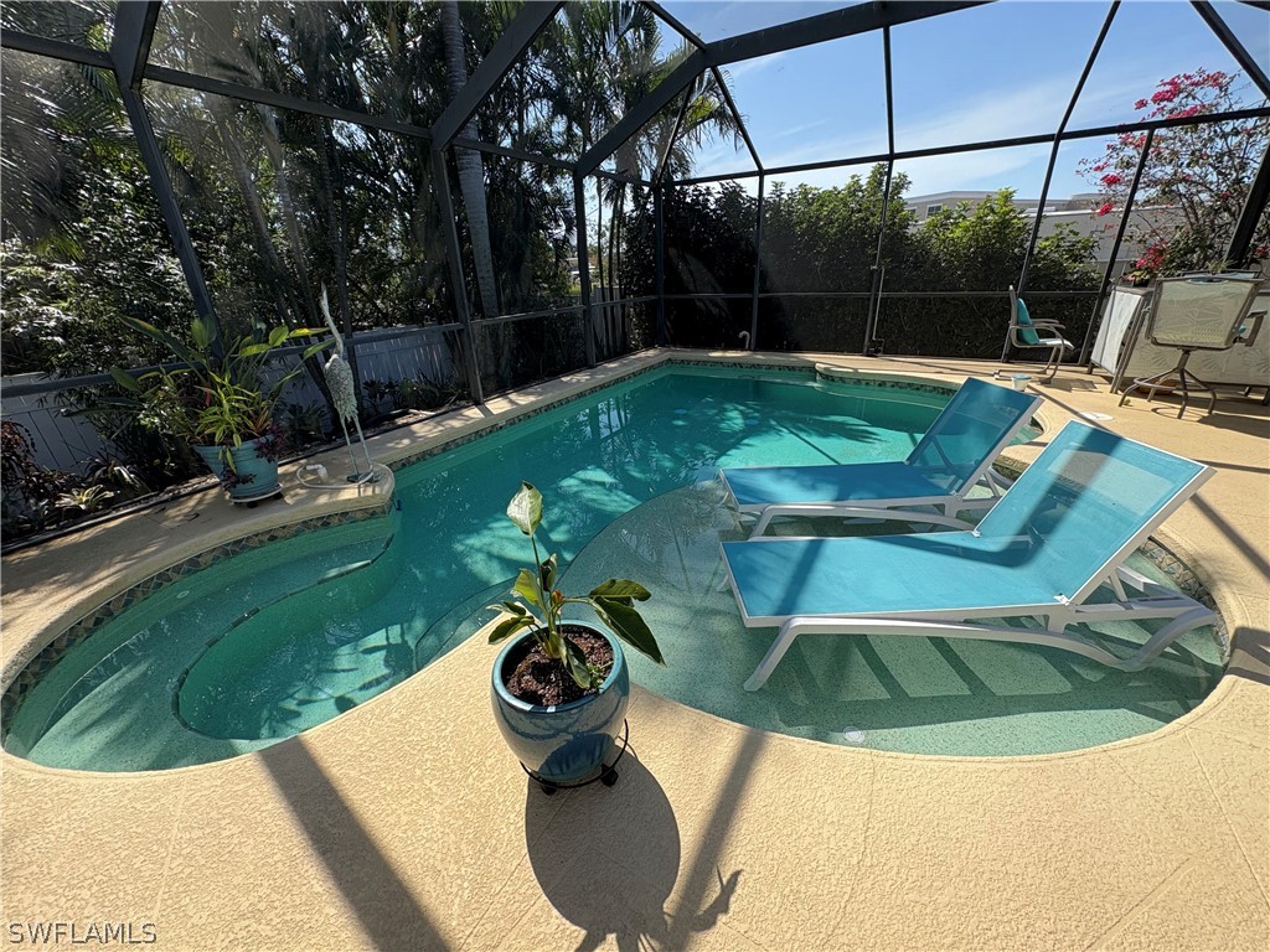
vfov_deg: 85.7
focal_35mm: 14
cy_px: 476
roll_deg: +2.8
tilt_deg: -22.4
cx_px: 635
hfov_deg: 102.1
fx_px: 514
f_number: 2.2
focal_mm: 2.22
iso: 40
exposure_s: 1/657
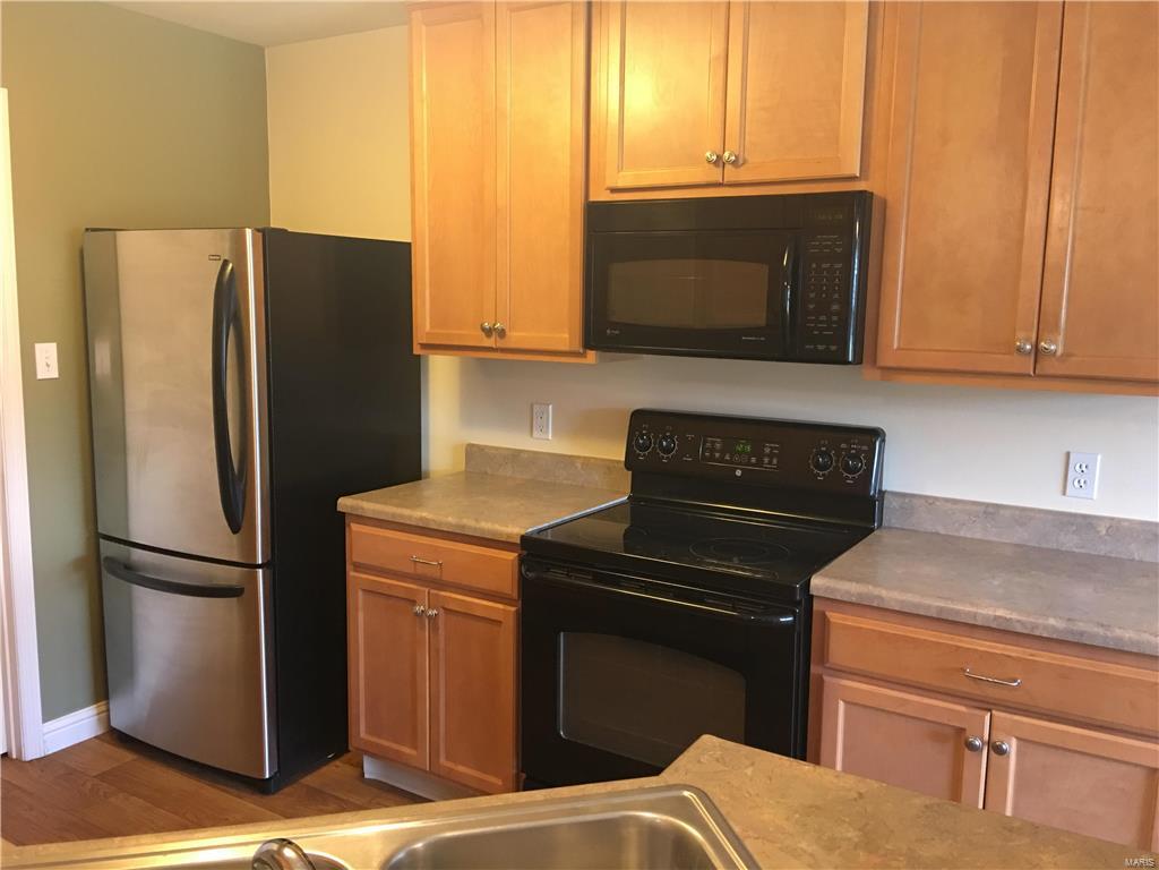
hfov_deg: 61.7
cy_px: 435
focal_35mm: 29
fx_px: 971
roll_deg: +1.0
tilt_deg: -7.1
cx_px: 580
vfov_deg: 48.2
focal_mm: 4.15
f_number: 2.2
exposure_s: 1/15
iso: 80
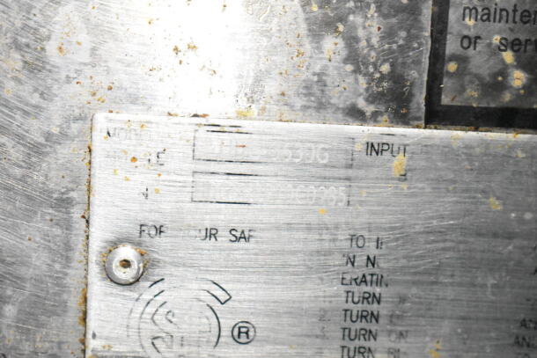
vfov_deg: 16.6
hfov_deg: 24.6
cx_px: 268
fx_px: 1231
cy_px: 179
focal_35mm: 82
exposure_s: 1/100
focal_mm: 55
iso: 10000
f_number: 5.6
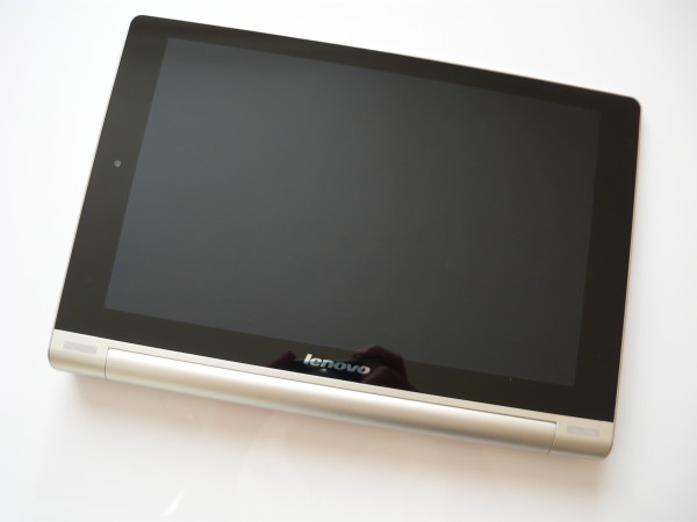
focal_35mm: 33
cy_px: 261
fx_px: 664
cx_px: 348
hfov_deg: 55.4
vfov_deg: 42.9
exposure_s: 1/40
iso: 100
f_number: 2.8
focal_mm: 5.5
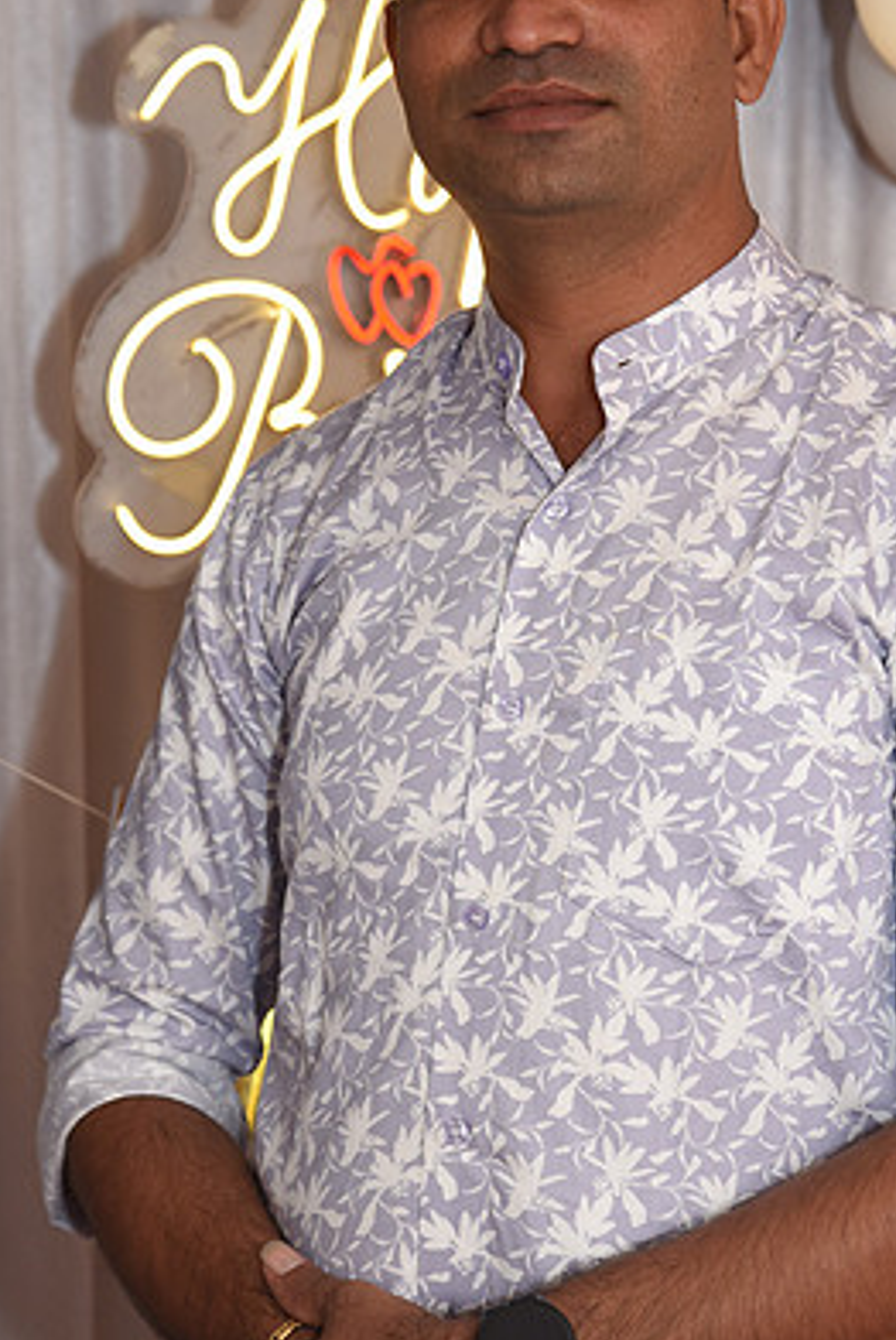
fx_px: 5403
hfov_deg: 9.5
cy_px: 591
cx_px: 600
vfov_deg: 14.1
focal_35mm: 145
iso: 800
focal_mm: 98
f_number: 5.6
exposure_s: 1/160
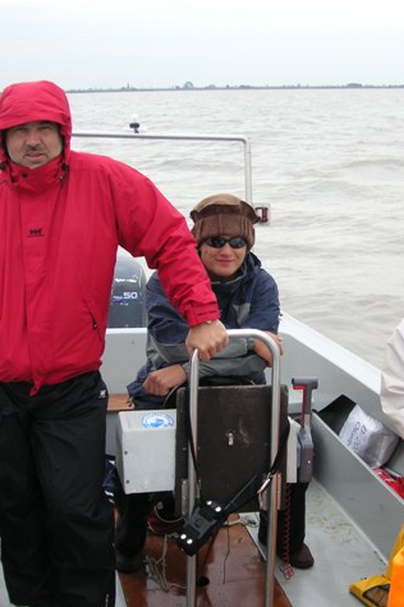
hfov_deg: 25.9
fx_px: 875
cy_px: 306
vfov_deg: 38.2
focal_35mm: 52
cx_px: 260
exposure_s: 1/350
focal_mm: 6.1
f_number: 2.8
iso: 50
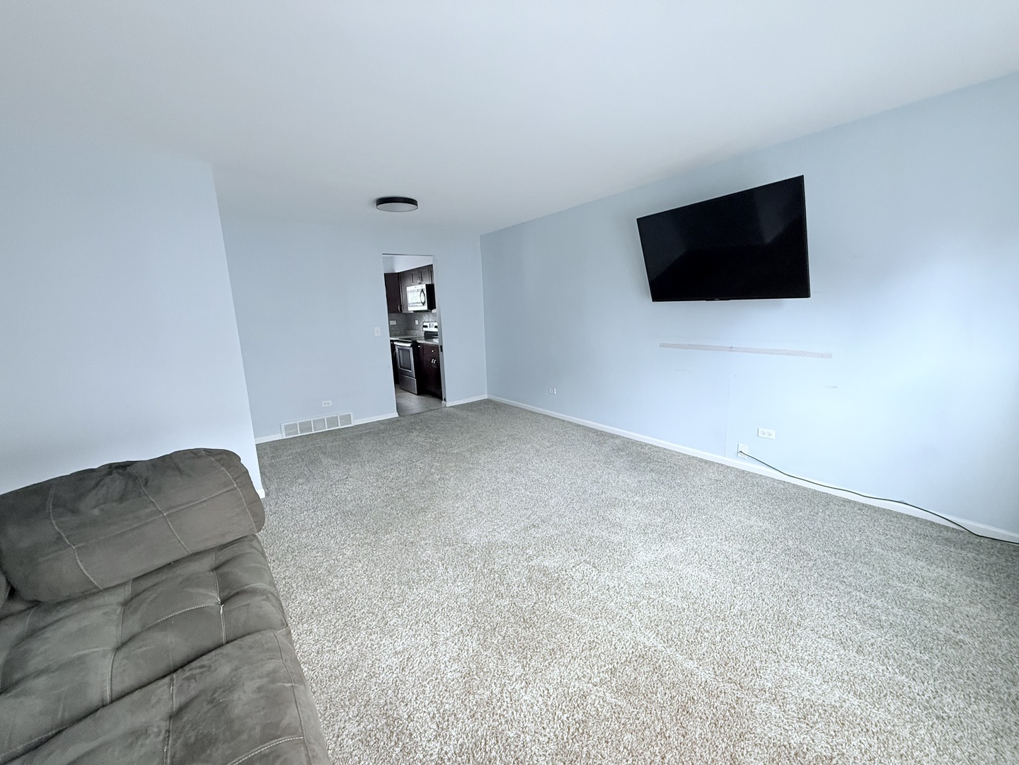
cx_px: 510
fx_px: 412
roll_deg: +1.8
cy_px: 382
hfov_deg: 102.1
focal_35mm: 14
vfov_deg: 85.7
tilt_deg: -9.4
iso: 320
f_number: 2.2
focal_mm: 2.22
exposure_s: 1/99
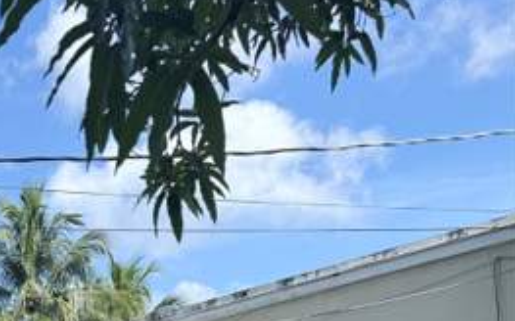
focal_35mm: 62
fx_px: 870
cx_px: 51
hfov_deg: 31.4
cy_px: 489
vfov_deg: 18.4
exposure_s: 1/2445
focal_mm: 6.76
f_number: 1.78
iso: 80
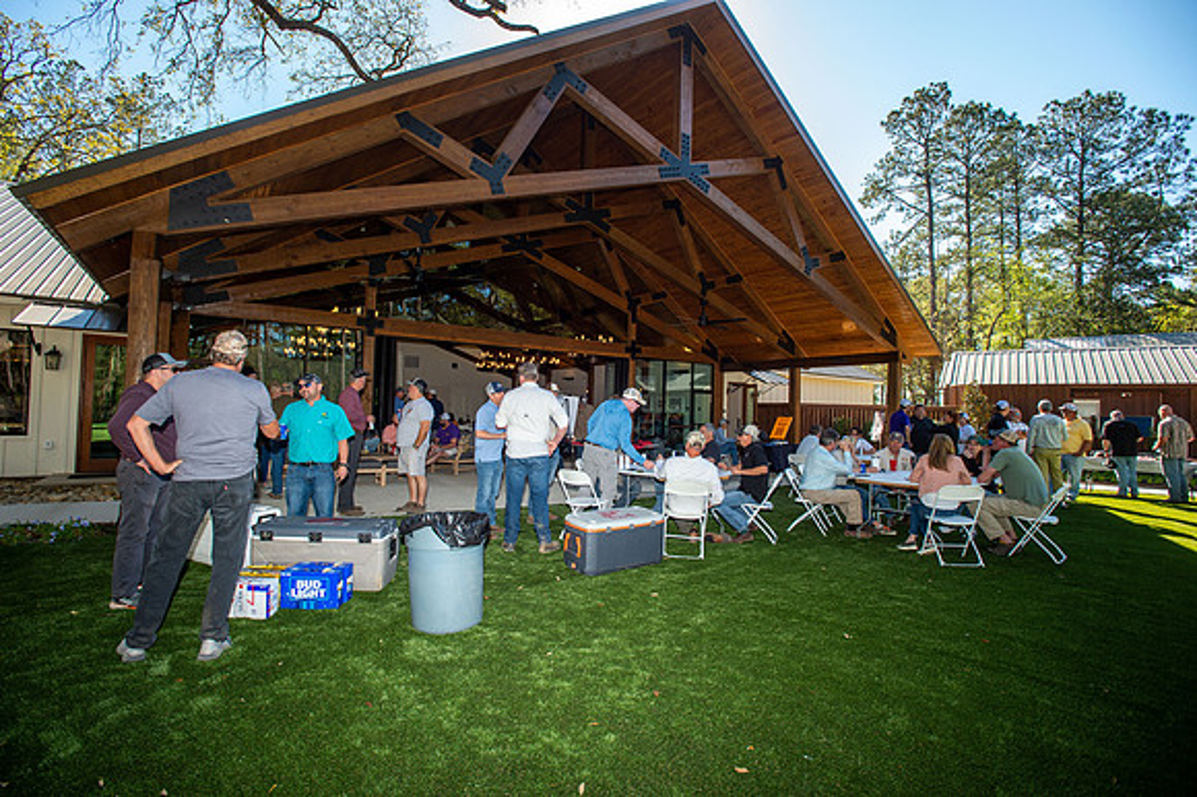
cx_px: 598
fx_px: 565
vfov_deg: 70.4
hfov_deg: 93.3
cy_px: 398
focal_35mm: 17
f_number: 5.6
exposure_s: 1/250
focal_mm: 17
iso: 200
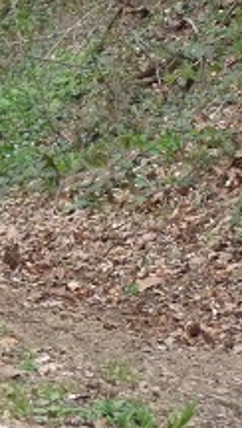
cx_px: -351
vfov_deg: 4.1
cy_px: 82
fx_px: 5925
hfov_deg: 2.3
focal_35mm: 521
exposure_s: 1/320
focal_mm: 28.3
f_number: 3.7
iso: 400
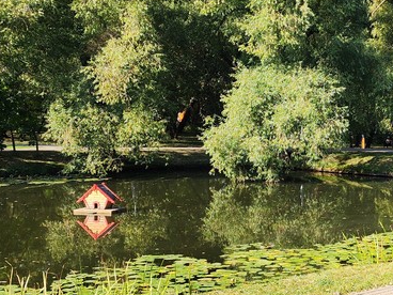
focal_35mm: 50
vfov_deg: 29.1
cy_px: 134
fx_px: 568
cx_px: 405
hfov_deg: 34.3
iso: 12
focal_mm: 6.4
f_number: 1.8
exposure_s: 1/368
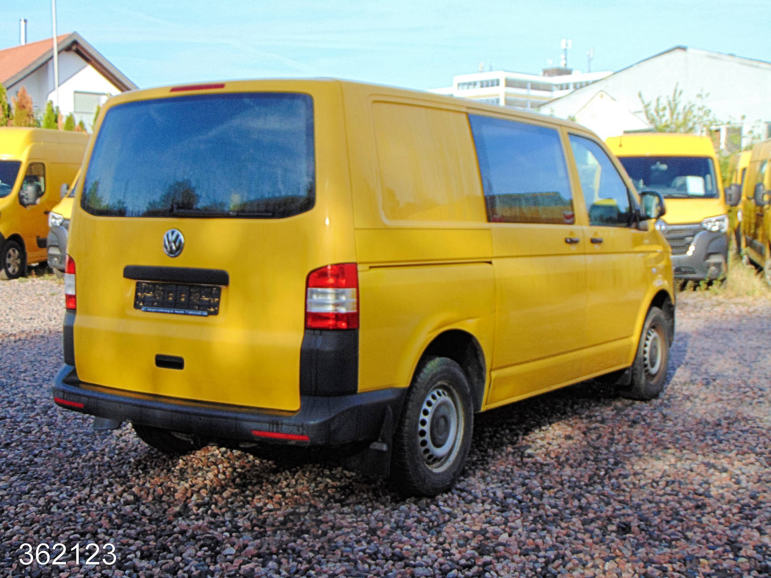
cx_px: 386
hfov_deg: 38.2
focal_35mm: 50
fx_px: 1114
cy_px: 289
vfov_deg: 29.1
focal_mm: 9
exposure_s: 1/400
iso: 80
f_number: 3.5
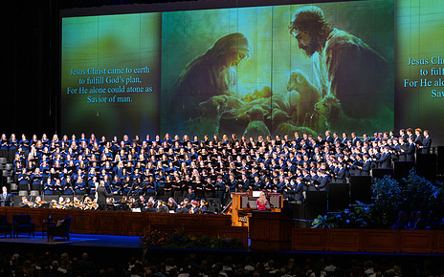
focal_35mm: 97
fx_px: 1174
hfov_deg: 21.4
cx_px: 260
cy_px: 160
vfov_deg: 13.5
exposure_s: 1/320
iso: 2000
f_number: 4
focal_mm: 70
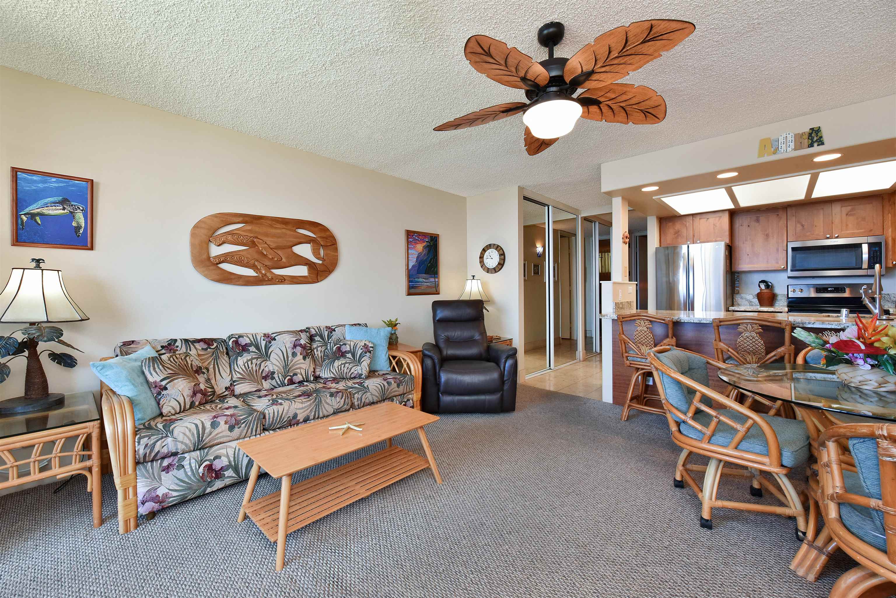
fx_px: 349
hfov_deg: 104.2
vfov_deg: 81.2
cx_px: 448
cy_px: 299
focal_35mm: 14
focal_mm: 14
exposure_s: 1/60
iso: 2800
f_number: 16
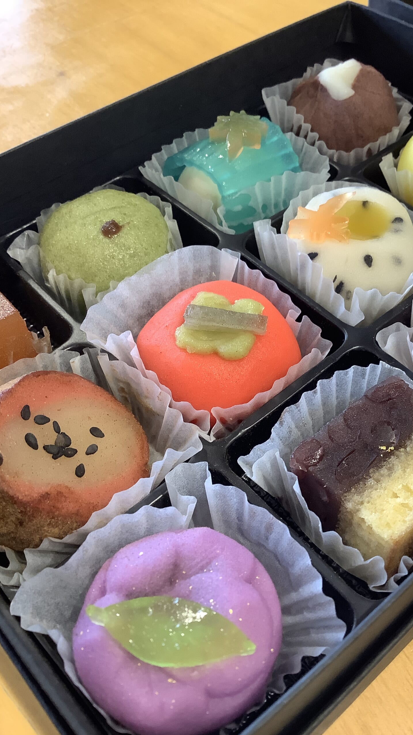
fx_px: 662
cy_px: 369
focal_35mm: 34
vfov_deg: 58.0
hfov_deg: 34.4
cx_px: 272
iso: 160
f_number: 2.4
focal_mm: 3.3
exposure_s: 1/60
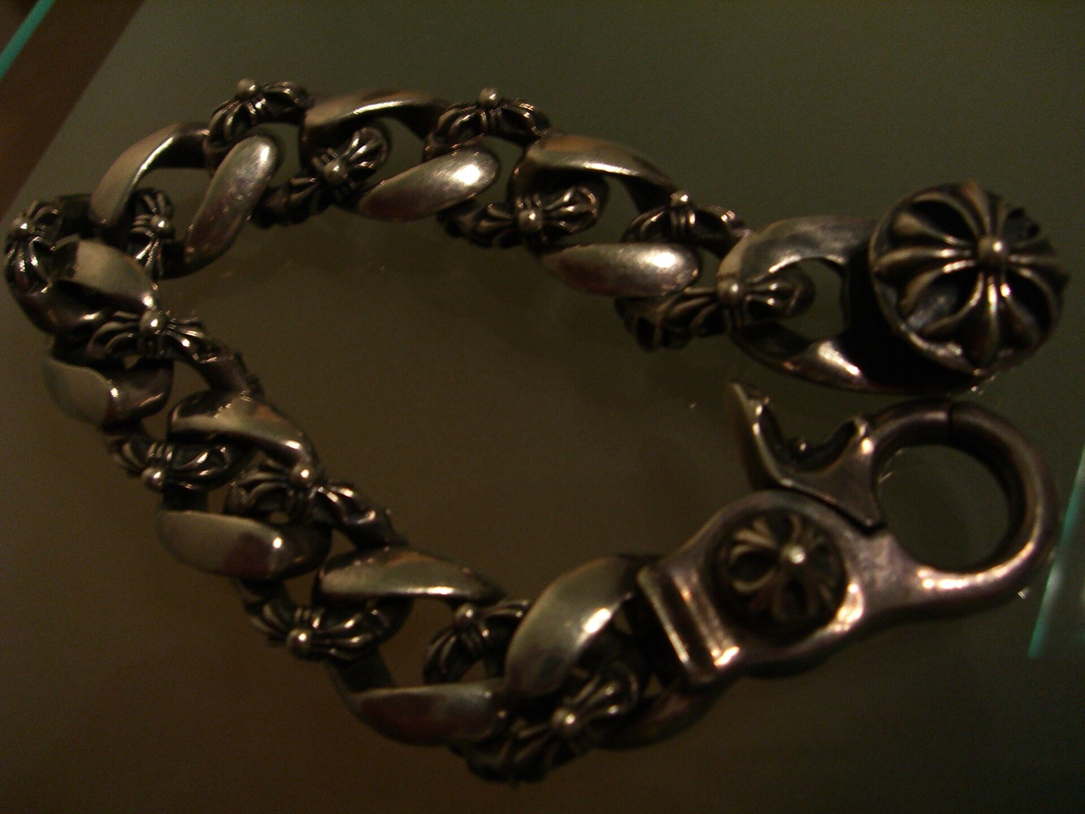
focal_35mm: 38
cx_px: 542
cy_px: 407
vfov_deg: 37.7
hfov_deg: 49.0
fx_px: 1191
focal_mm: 6.2
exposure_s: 1/8
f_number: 2.7
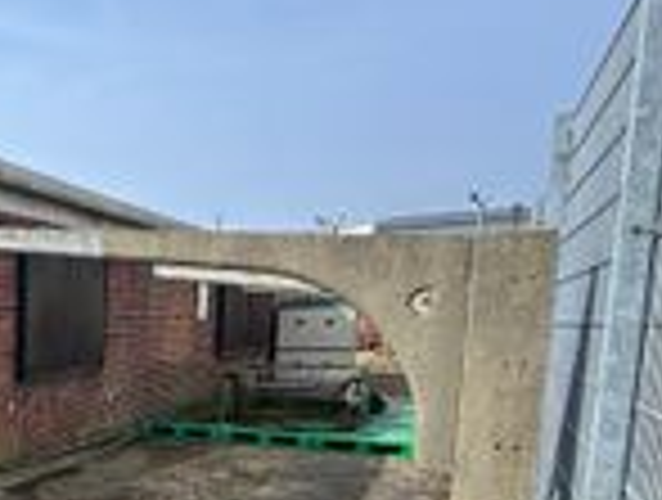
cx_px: -149
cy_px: 414
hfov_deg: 36.5
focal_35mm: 38
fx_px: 728
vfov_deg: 36.3
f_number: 2.2
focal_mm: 2.22
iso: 40
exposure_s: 1/428
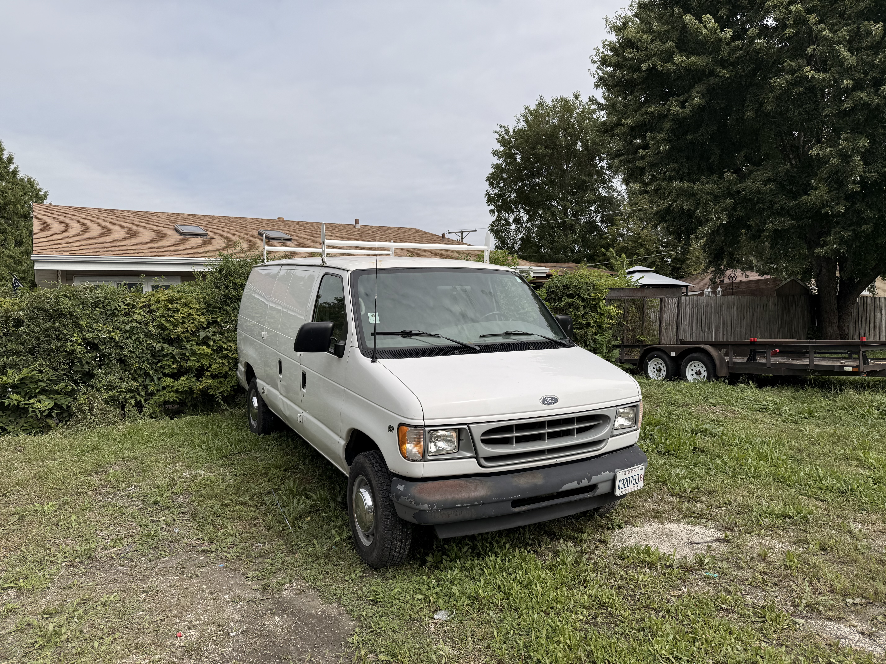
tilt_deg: -1.1
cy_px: 332
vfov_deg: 56.8
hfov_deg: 71.6
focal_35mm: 24
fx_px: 614
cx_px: 443
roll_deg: +1.6
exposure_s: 1/5319
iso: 80
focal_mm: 6.76
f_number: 1.78
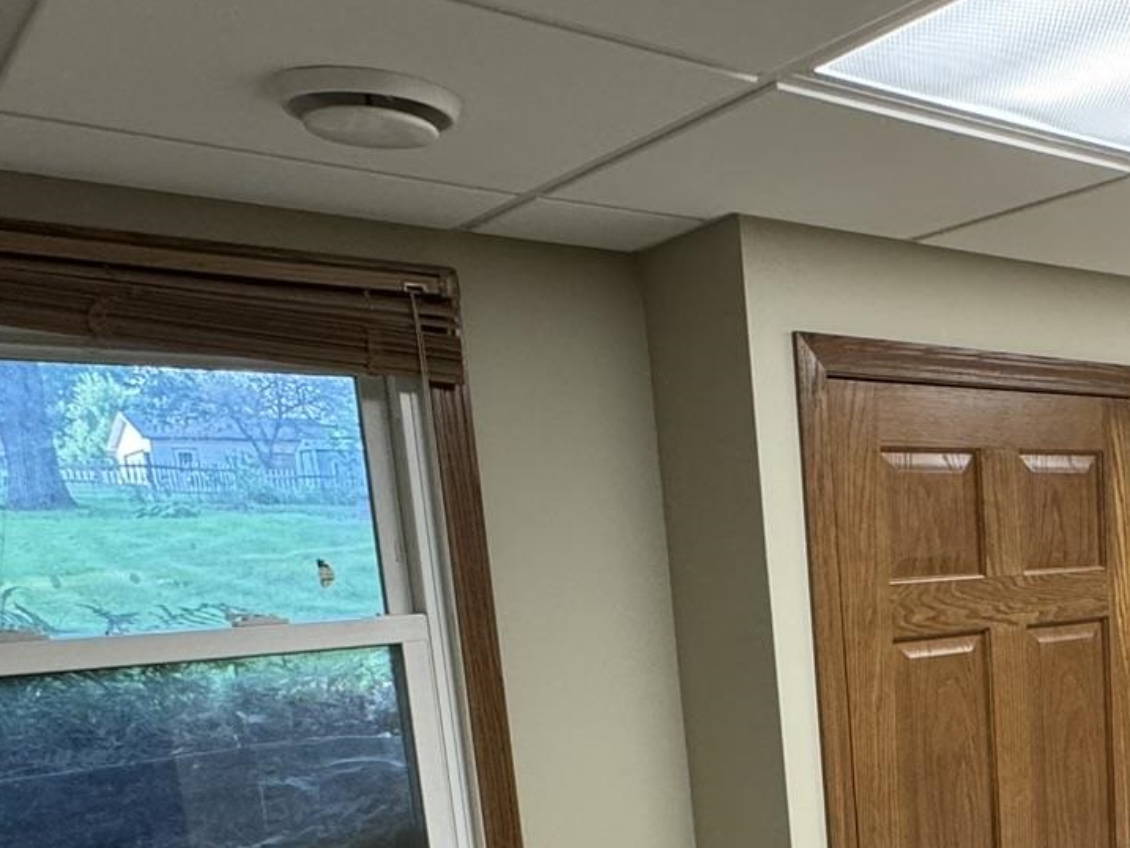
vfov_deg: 33.7
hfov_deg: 42.3
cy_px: 788
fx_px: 1306
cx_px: 1051
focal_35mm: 40
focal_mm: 2.22
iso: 250
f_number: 2.2
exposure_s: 1/120
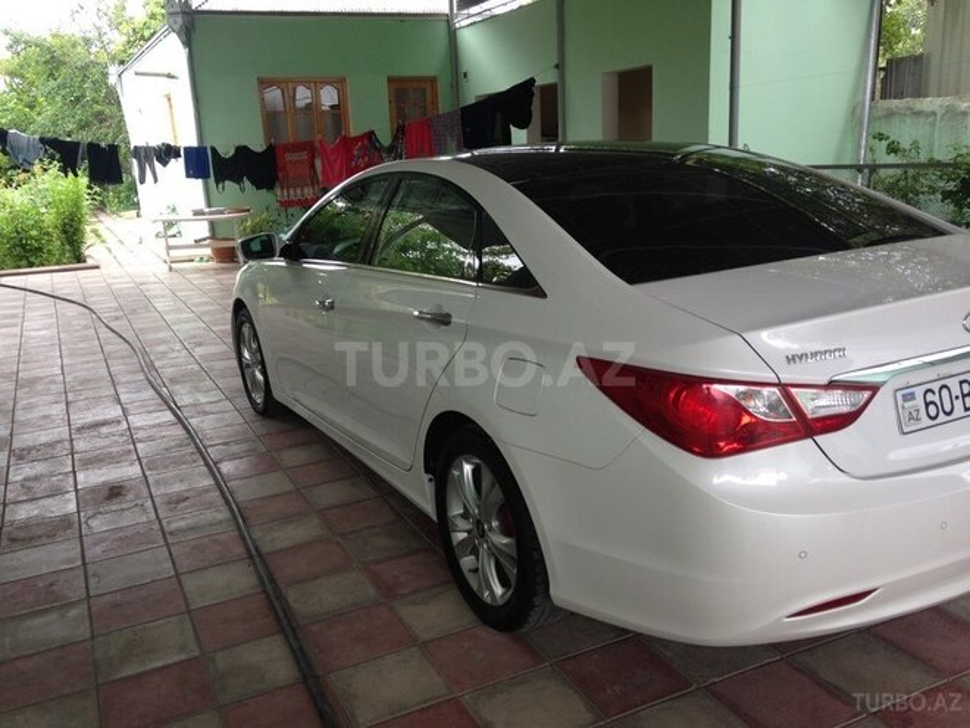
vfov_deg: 42.9
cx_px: 485
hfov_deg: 55.4
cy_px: 364
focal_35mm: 33
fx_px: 925
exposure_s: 1/120
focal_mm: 4.12
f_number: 2.4
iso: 64
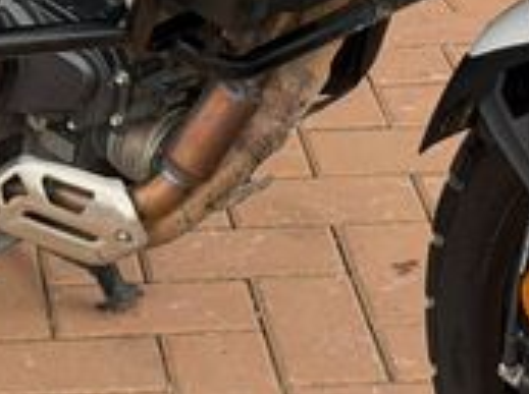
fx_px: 2715
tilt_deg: -18.3
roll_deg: +2.8
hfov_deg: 10.9
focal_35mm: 178
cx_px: -92
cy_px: -156
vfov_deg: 8.2
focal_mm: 6.76
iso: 64
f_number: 1.78
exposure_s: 1/636
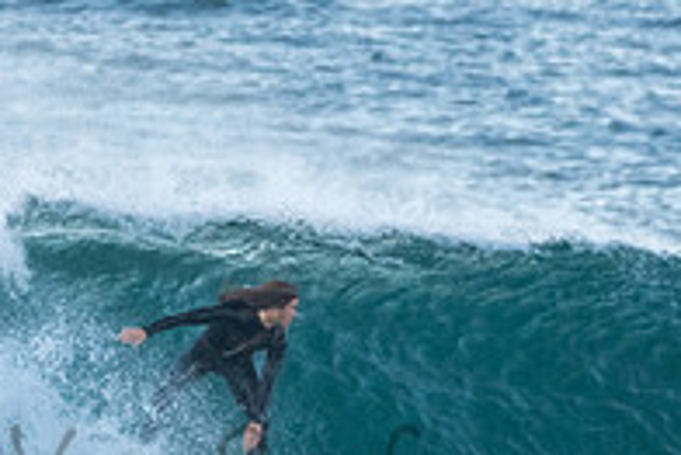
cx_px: 368
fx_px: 41949
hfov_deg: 0.9
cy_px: 450
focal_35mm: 2216
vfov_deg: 0.6
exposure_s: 1/1250
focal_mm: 500
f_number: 5.6
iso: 1800
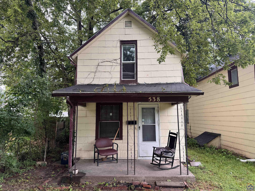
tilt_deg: +6.1
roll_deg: -1.1
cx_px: 128
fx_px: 177
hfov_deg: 71.6
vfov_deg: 56.8
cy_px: 96
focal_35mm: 24
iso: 125
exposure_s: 1/121
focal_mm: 6.76
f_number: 1.78
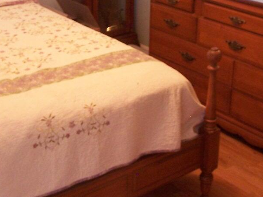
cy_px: 13
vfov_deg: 15.0
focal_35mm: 97
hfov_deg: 20.2
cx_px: 116
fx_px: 737
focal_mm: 6.3
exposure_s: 1/6
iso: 140
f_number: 2.8
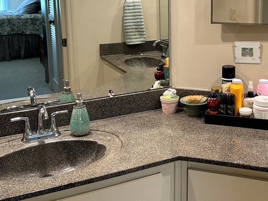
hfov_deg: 36.1
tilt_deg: -10.2
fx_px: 403
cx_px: 196
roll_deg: -0.8
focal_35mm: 52
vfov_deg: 27.5
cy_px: 41
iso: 125
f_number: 1.78
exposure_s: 1/60
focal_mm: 6.86
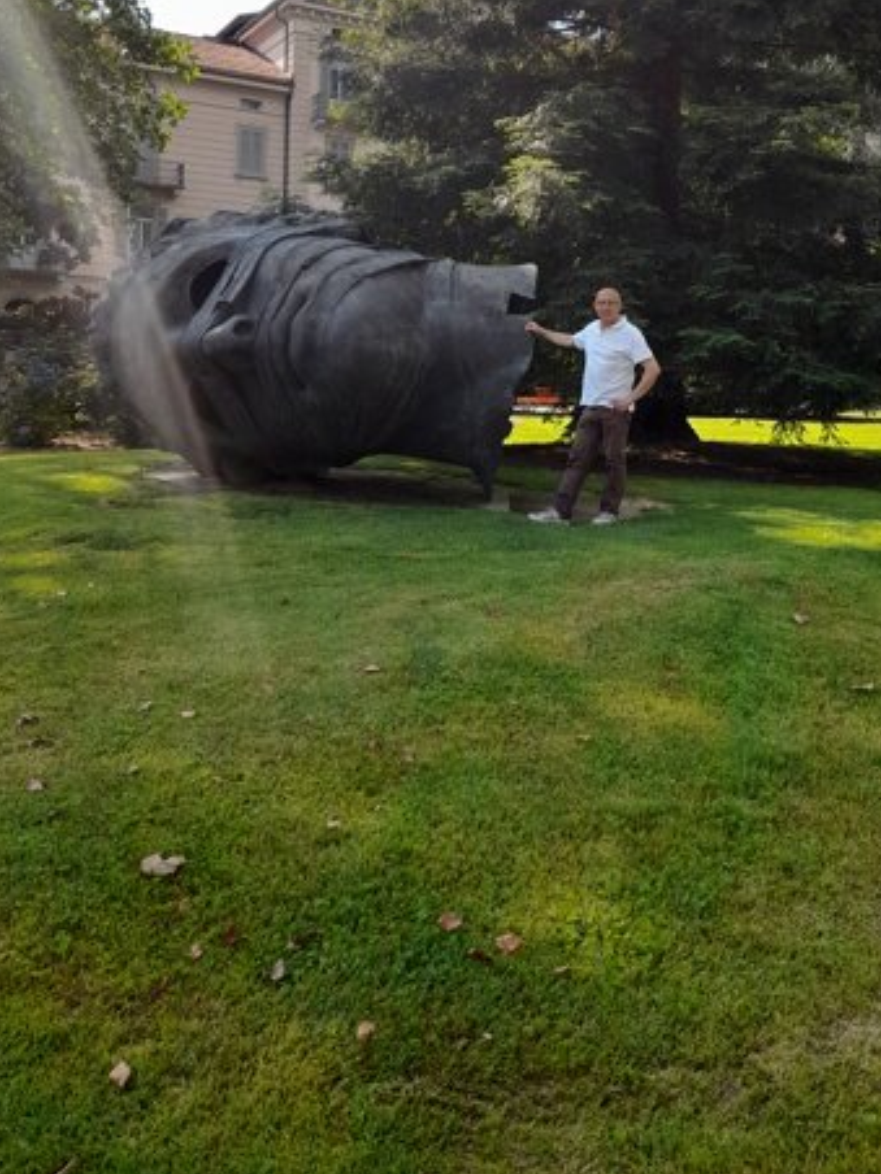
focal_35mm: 33
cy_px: 410
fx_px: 1120
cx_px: 565
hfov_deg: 42.5
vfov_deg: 54.4
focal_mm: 4.6
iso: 20
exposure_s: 1/160
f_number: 2
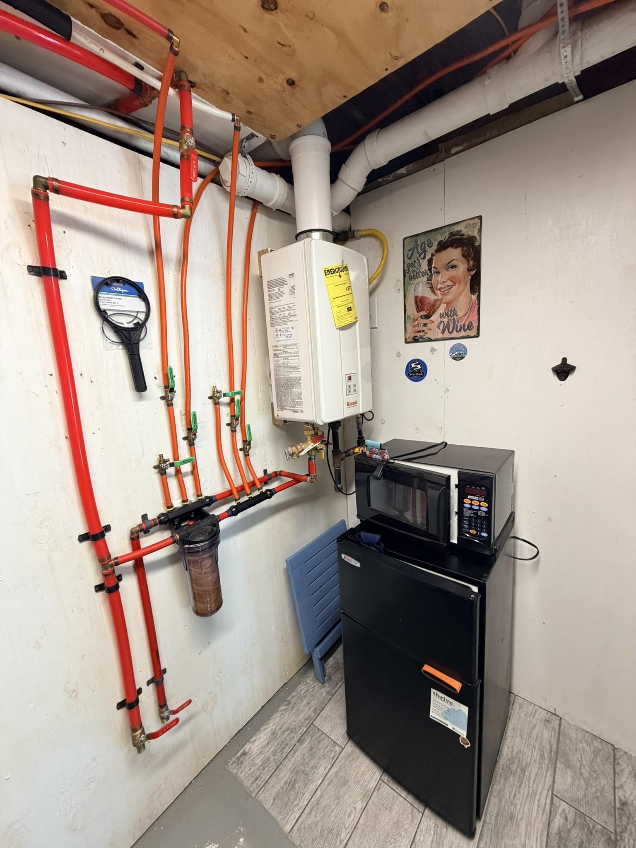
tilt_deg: -10.6
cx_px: 318
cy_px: 424
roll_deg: +3.3
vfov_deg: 102.1
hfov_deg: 85.7
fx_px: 343
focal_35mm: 14
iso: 320
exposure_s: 1/120
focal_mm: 2.22
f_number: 2.2
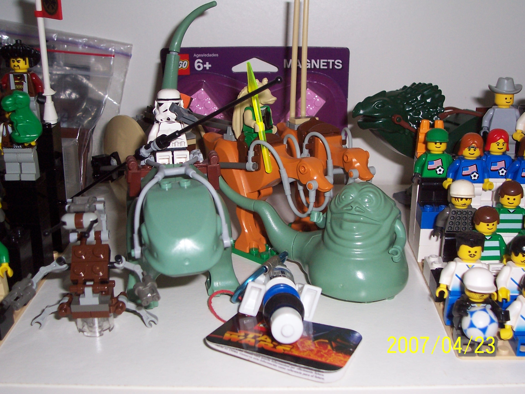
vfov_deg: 34.3
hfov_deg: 44.8
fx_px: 637
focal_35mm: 42
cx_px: 262
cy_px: 197
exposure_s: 1/60
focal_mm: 7
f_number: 3
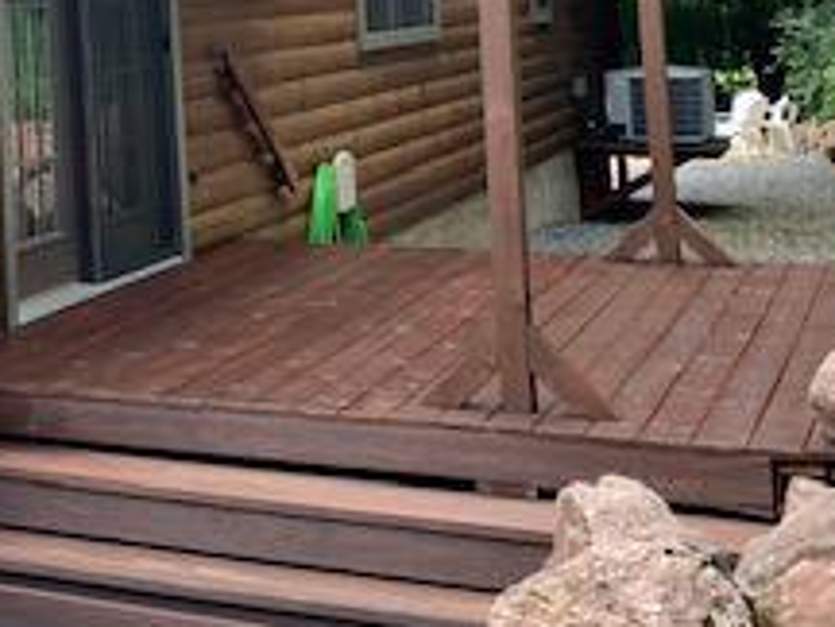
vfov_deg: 18.1
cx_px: -97
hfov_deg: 23.7
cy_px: -143
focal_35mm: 77
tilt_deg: +5.0
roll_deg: +2.3
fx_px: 1857
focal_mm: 4.25
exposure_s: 1/122
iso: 25
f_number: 1.8
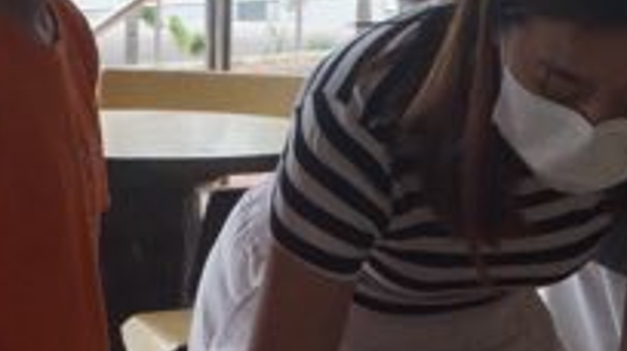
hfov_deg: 17.0
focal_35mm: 126
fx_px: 2092
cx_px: 157
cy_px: 212
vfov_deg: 9.6
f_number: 14
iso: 3200
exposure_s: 1/125
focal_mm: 34
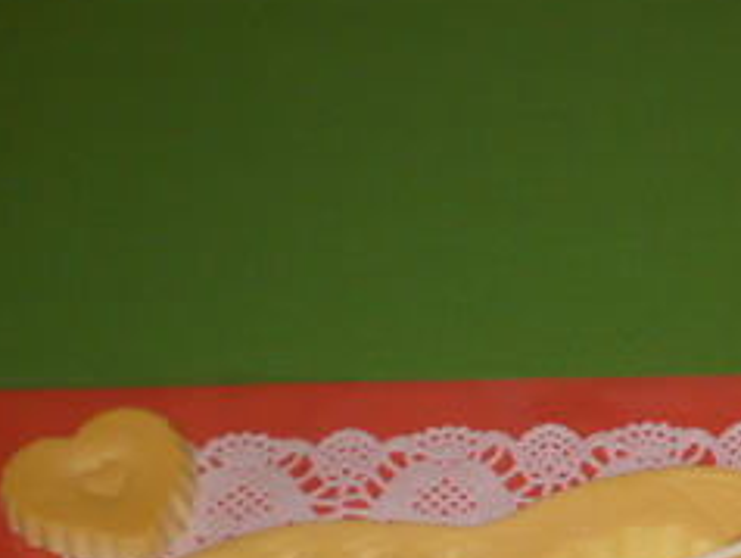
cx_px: 766
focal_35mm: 121
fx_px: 2593
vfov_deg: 12.0
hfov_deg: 15.9
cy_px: 676
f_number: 3.5
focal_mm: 7.4
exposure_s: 1/40
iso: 100
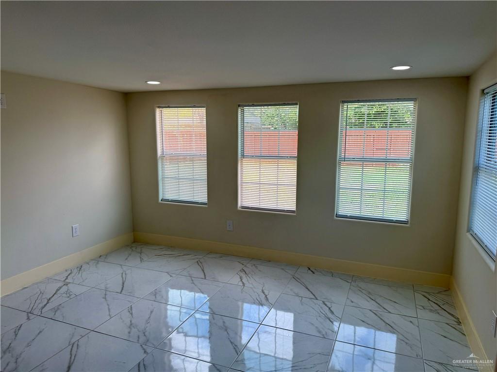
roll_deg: -0.3
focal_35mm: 24
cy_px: 186
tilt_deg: -8.6
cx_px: 248
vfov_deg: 56.8
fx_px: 345
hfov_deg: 71.6
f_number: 1.78
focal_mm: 6.76
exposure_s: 1/602
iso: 80
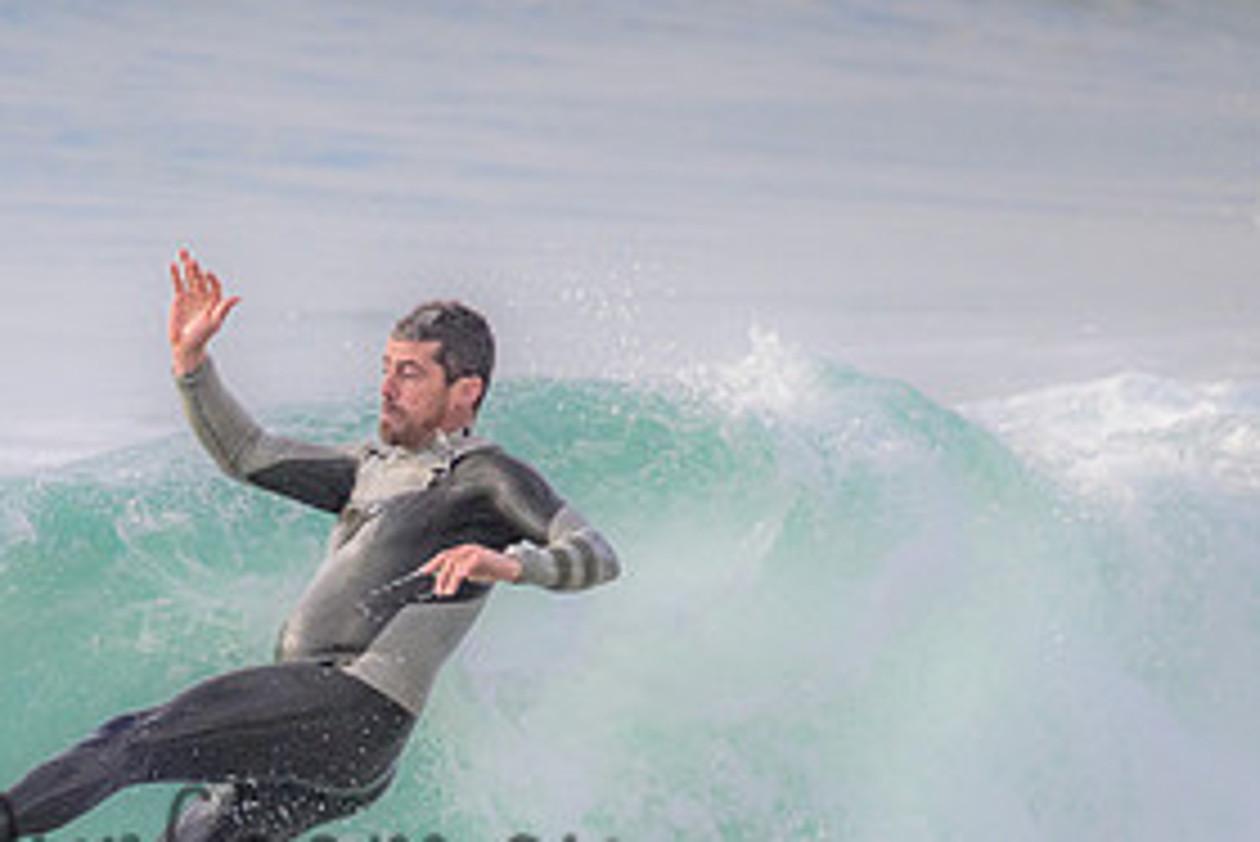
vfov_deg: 0.9
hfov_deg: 1.4
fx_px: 52315
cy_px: 817
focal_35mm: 1494
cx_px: 144
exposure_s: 1/1600
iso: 2200
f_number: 11
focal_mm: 720
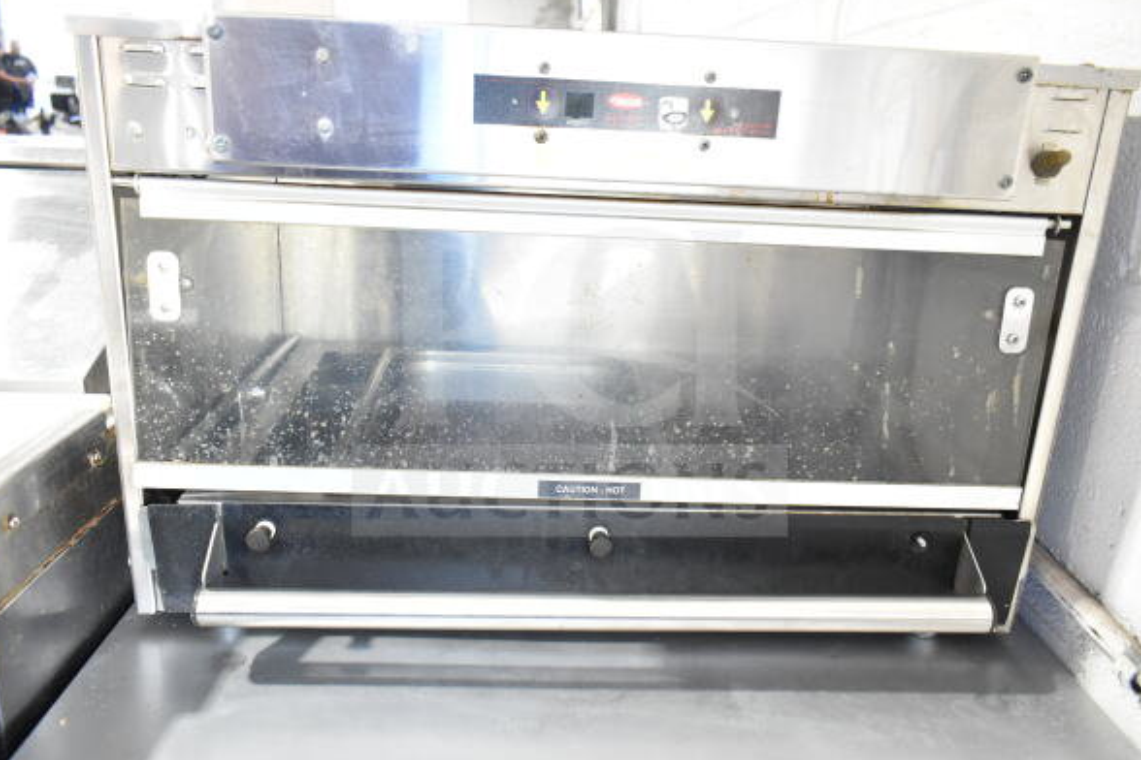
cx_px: 569
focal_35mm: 28
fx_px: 887
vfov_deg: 46.4
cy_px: 383
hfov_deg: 65.5
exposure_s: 1/80
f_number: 4.5
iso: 1600
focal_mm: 18
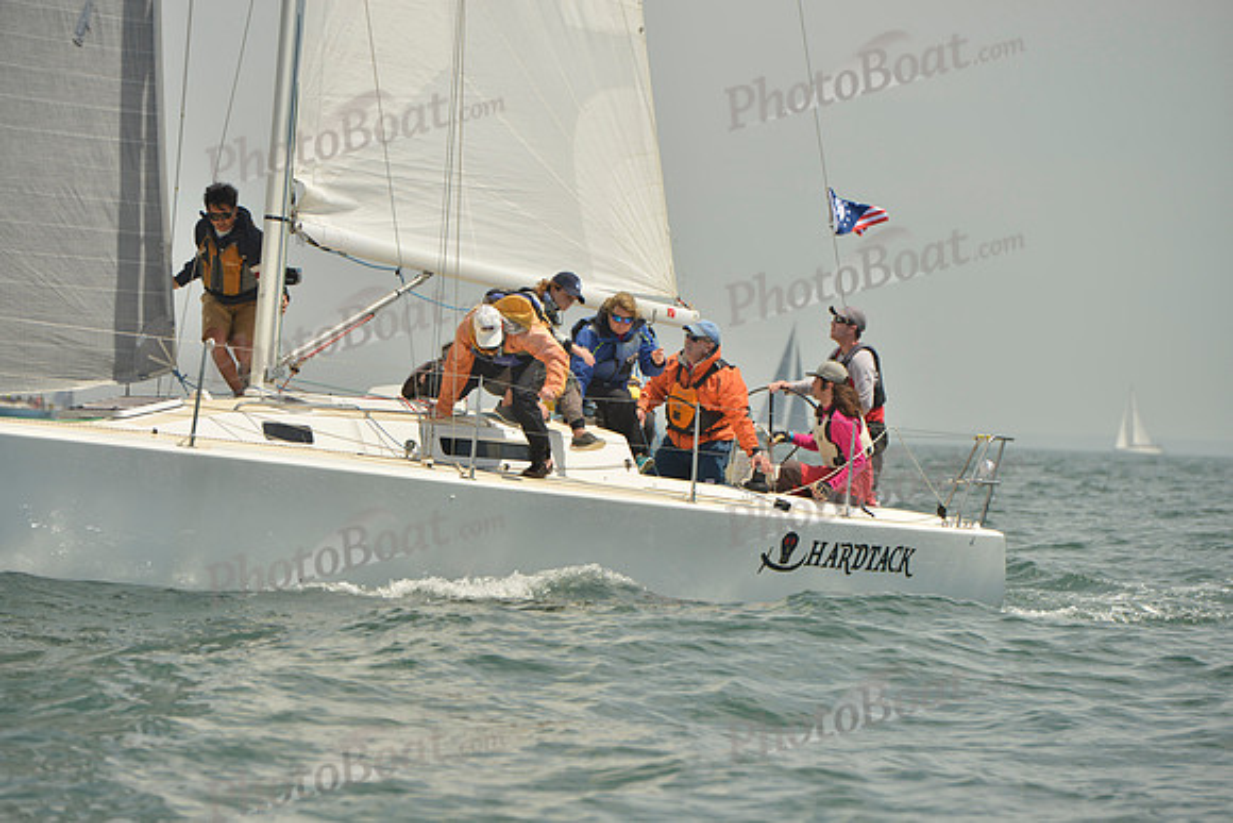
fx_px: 6851
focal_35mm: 200
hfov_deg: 10.3
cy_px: 412
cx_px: 616
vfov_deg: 6.9
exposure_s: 1/1250
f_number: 8
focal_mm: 200
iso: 200
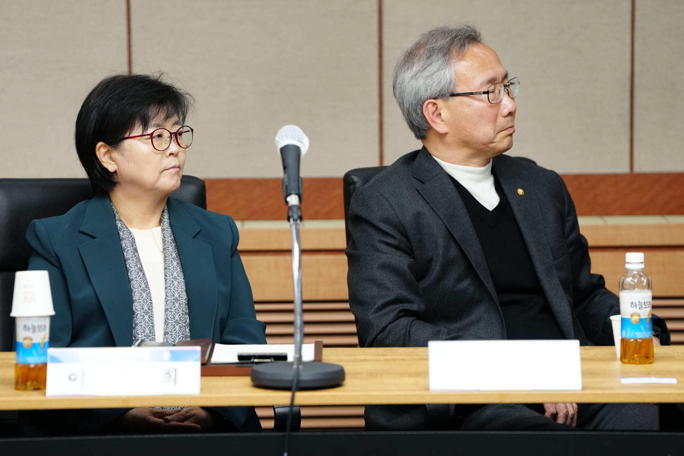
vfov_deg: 7.7
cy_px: 228
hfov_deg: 11.5
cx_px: 342
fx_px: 3382
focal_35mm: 178
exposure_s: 1/125
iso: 2000
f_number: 4
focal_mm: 178
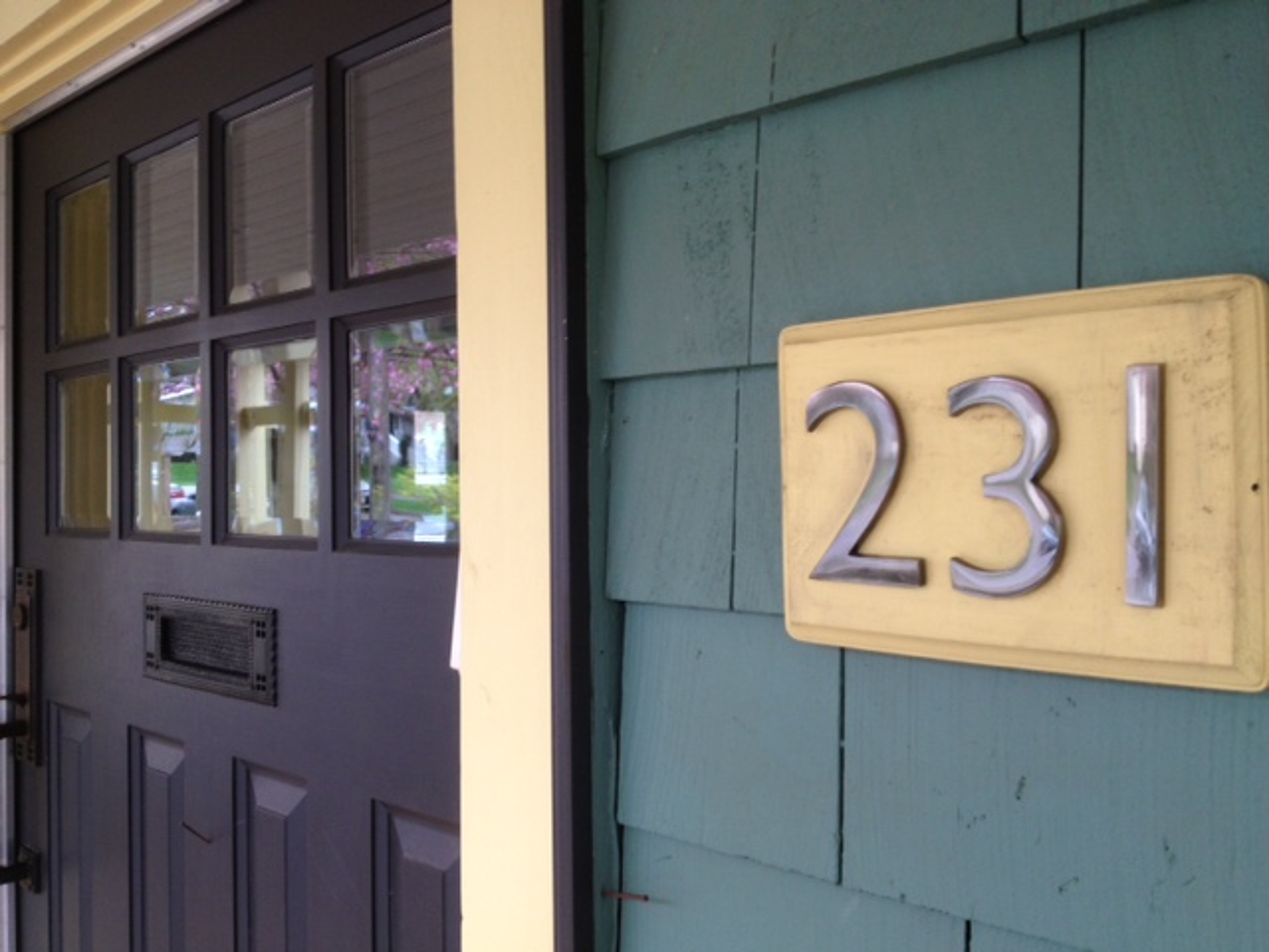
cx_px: 634
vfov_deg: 40.7
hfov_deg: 52.6
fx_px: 1283
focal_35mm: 35
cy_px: 476
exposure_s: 1/24
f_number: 2.4
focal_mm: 4.28
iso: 50
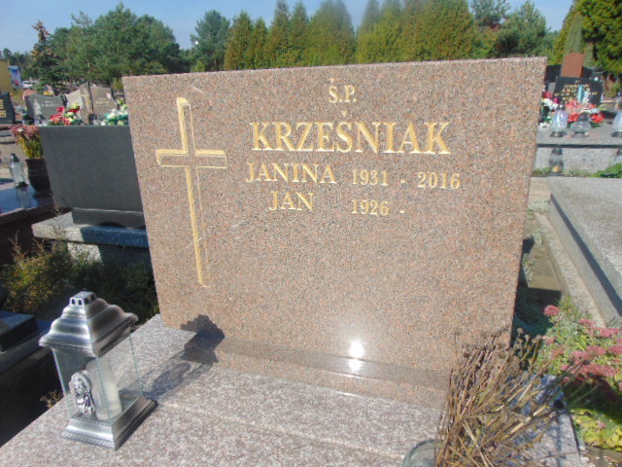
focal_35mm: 25
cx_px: 311
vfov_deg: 54.9
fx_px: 449
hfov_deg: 69.4
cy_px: 234
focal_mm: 4.5
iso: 80
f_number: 7.7
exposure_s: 1/250
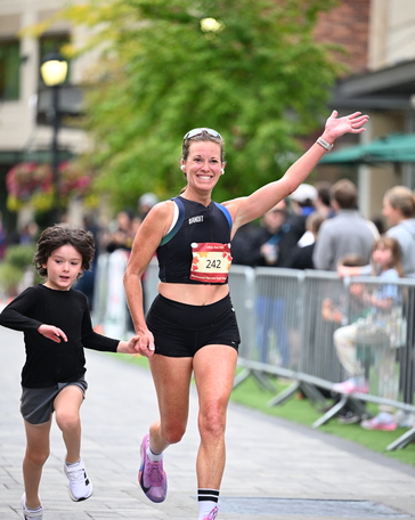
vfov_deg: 10.3
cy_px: 281
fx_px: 2875
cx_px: 207
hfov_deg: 8.3
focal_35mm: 187
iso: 1250
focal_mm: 165
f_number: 2.8
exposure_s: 1/1600
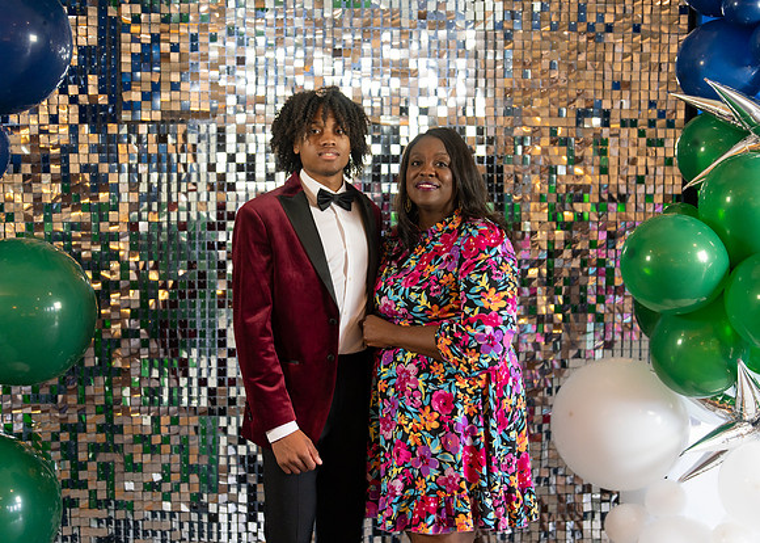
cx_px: 402
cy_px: 272
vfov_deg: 26.8
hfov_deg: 37.0
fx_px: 1137
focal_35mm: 53
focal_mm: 50
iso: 800
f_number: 1.2
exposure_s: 1/320
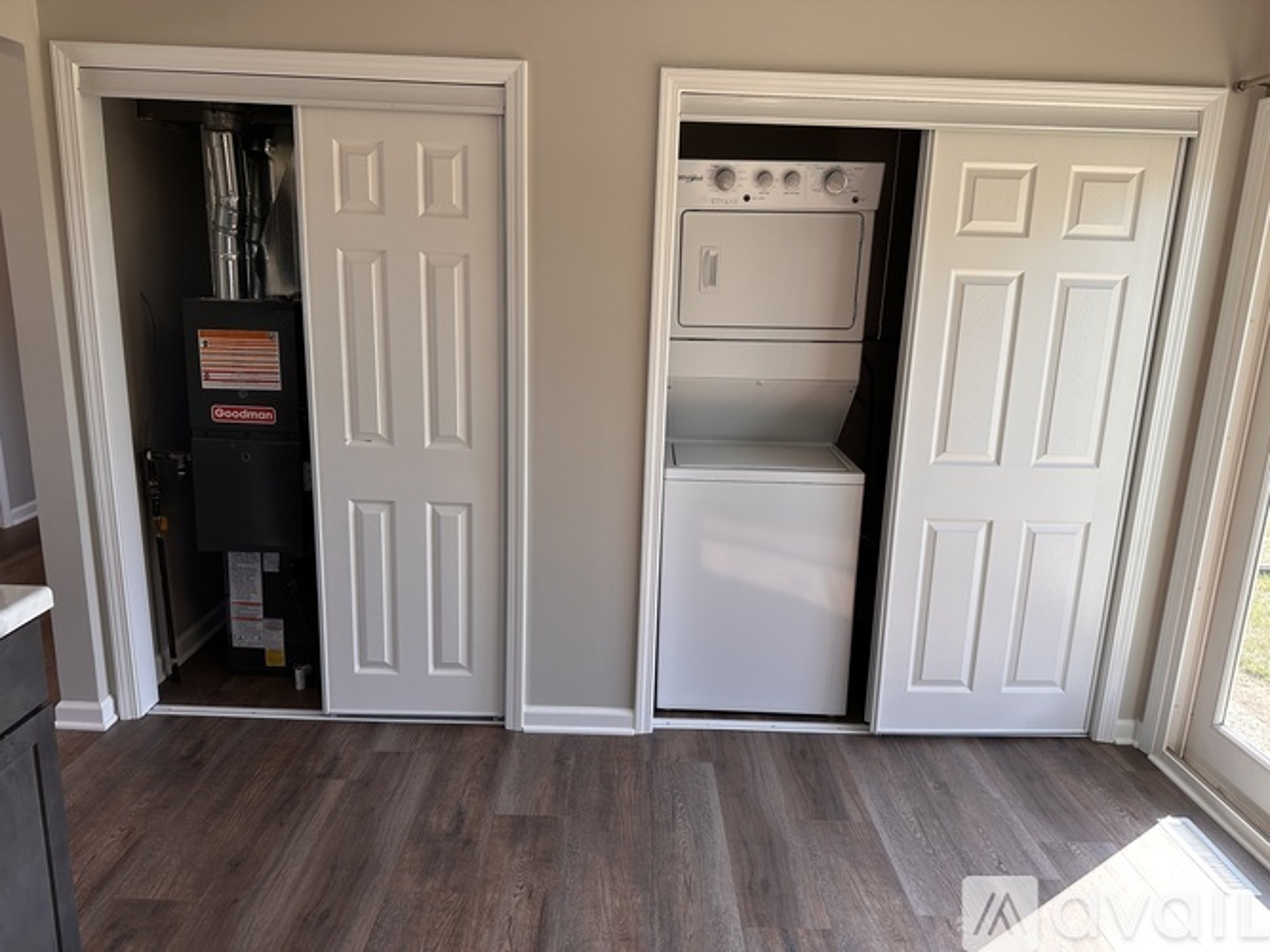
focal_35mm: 24
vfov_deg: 56.8
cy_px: 476
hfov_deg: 71.6
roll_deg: -2.5
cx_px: 635
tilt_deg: -12.8
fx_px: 880
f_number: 1.78
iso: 64
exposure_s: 1/240
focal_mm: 6.86
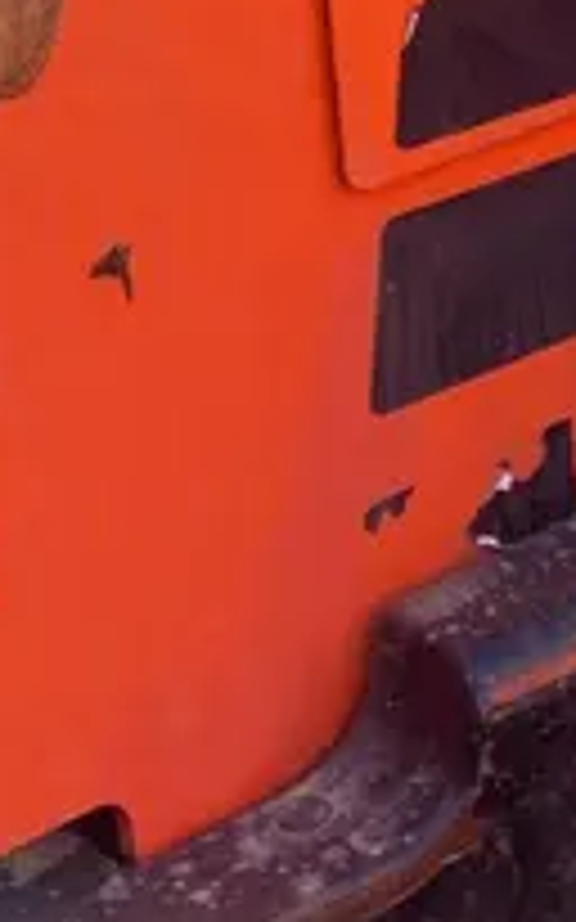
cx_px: 1066
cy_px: -250
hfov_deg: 11.4
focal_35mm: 106
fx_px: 2664
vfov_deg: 18.4
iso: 20
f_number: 1.8
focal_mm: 3.99
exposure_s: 1/225
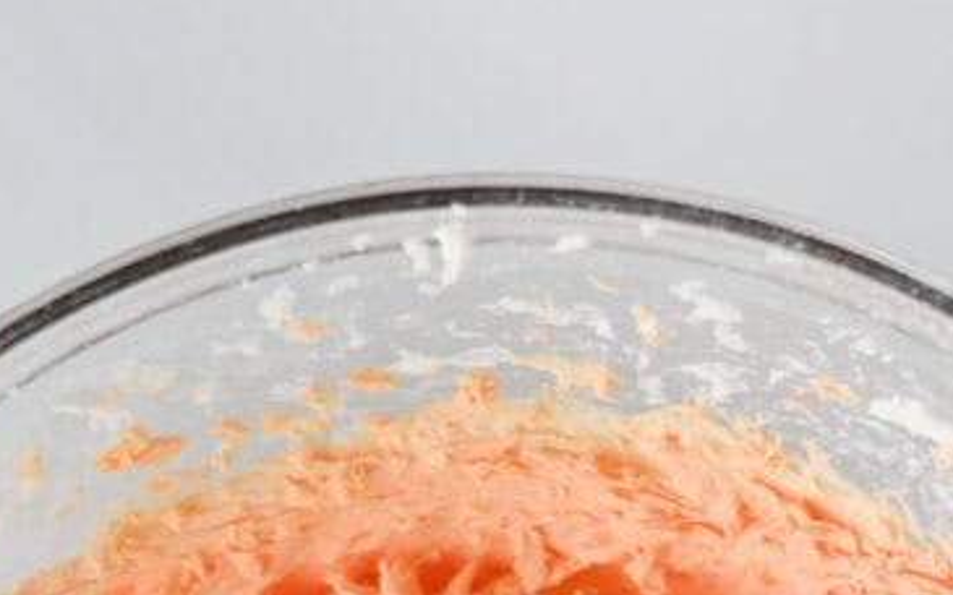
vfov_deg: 8.8
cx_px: 526
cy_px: 1099
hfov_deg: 14.6
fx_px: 3713
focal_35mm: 143
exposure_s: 1/160
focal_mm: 50
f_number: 3.2
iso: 100
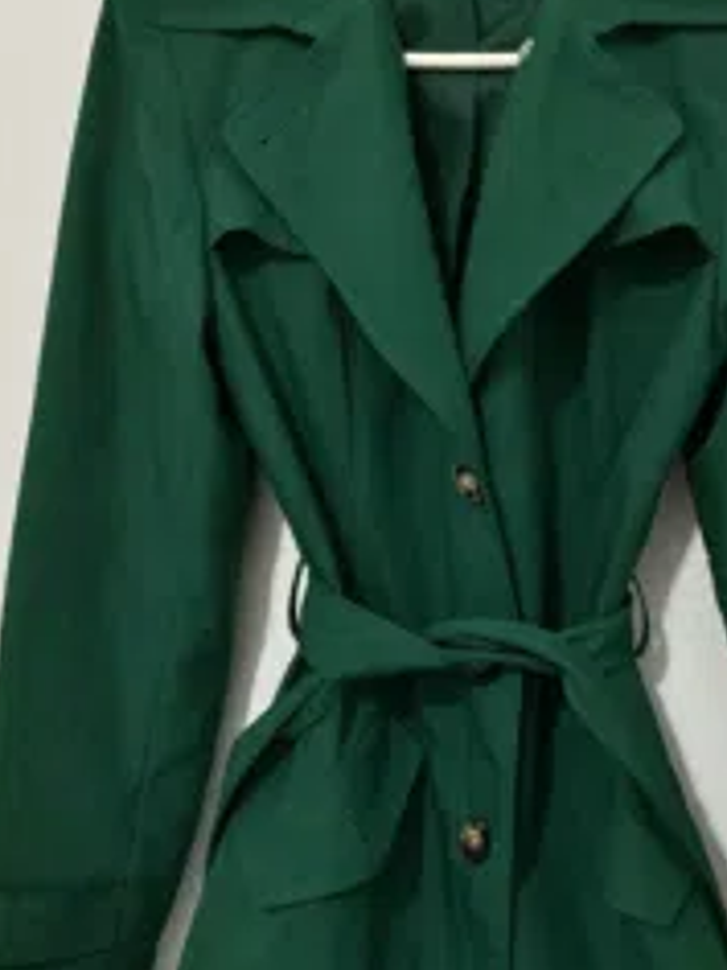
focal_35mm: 44
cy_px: 612
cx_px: 481
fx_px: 1232
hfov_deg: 32.6
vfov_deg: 42.6
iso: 640
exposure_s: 1/36
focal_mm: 4.25
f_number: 1.8
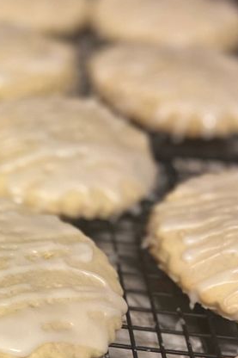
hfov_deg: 16.5
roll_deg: -2.3
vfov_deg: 25.9
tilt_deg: -36.8
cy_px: 236
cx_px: -77
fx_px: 774
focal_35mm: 78
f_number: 1.8
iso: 320
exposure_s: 1/60
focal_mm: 4.25
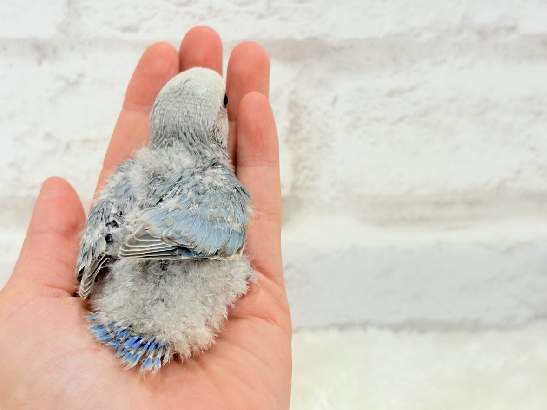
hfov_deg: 36.2
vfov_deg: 27.5
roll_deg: +0.4
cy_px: 207
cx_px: 277
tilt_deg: -18.4
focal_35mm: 53
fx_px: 838
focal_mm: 5.96
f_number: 1.6
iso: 40
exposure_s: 1/50
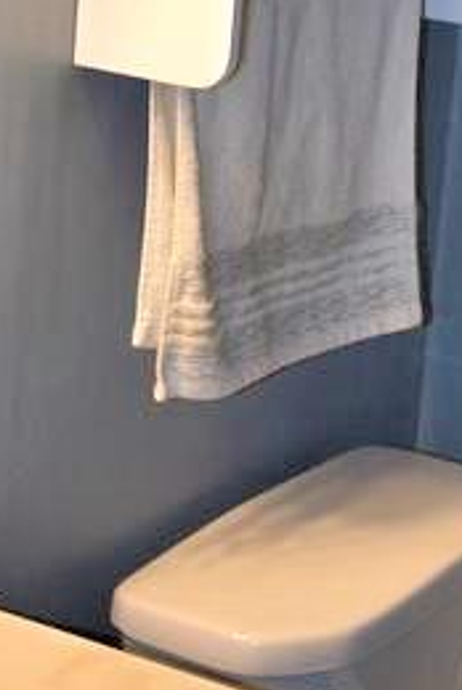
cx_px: 603
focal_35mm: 112
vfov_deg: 17.9
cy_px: 27
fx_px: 2150
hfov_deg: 11.9
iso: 200
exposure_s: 1/60
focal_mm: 18
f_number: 3.5
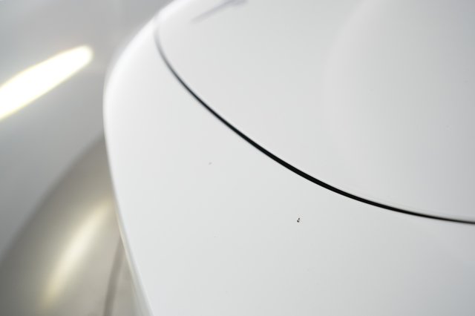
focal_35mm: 28
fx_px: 369
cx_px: 238
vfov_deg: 46.4
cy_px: 158
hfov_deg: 65.5
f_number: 4
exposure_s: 1/100
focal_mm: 28
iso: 1000
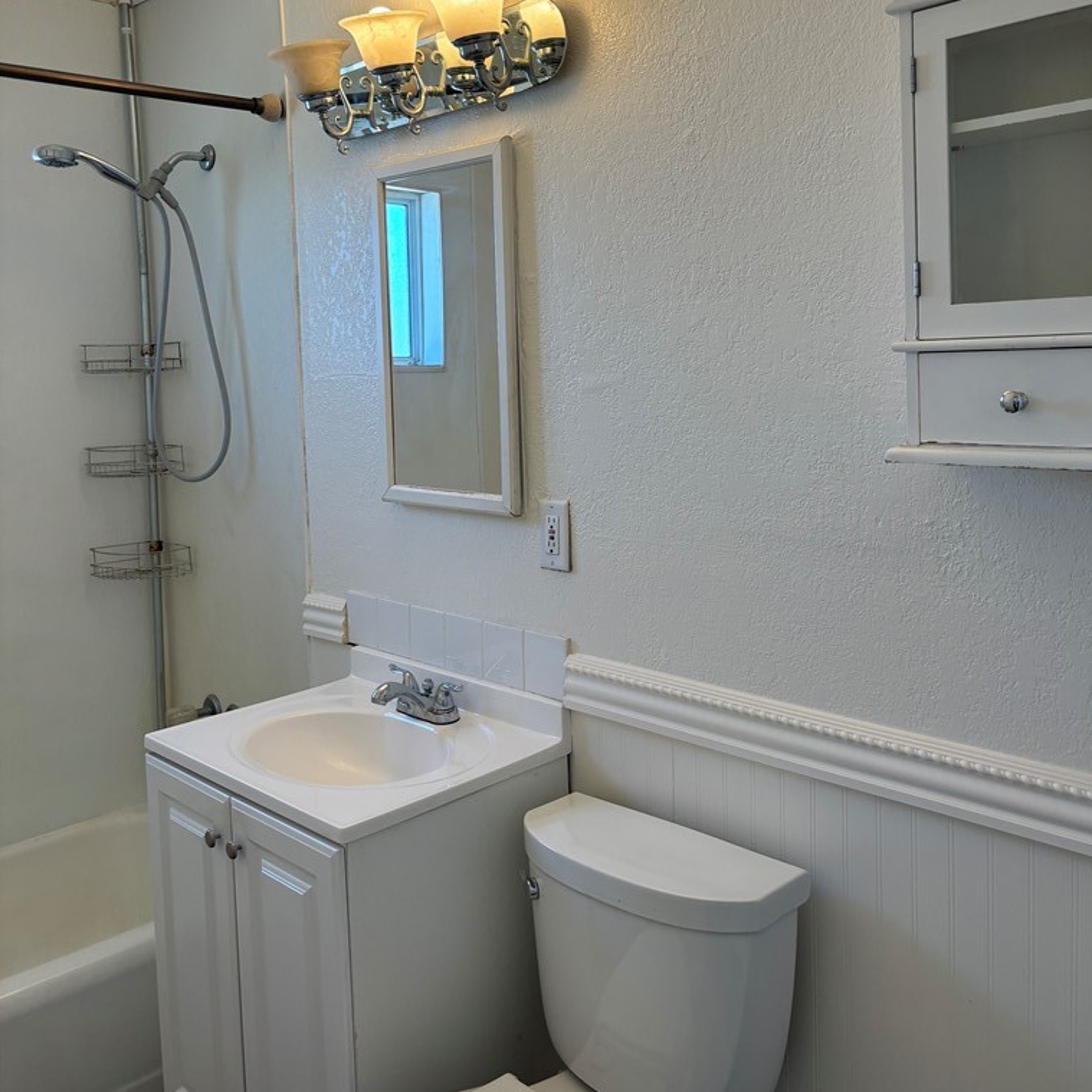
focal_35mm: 31
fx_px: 1106
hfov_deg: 52.5
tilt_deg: -5.3
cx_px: 550
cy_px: 436
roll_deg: +0.5
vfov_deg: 52.2
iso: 64
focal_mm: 5.96
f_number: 1.6
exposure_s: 1/120
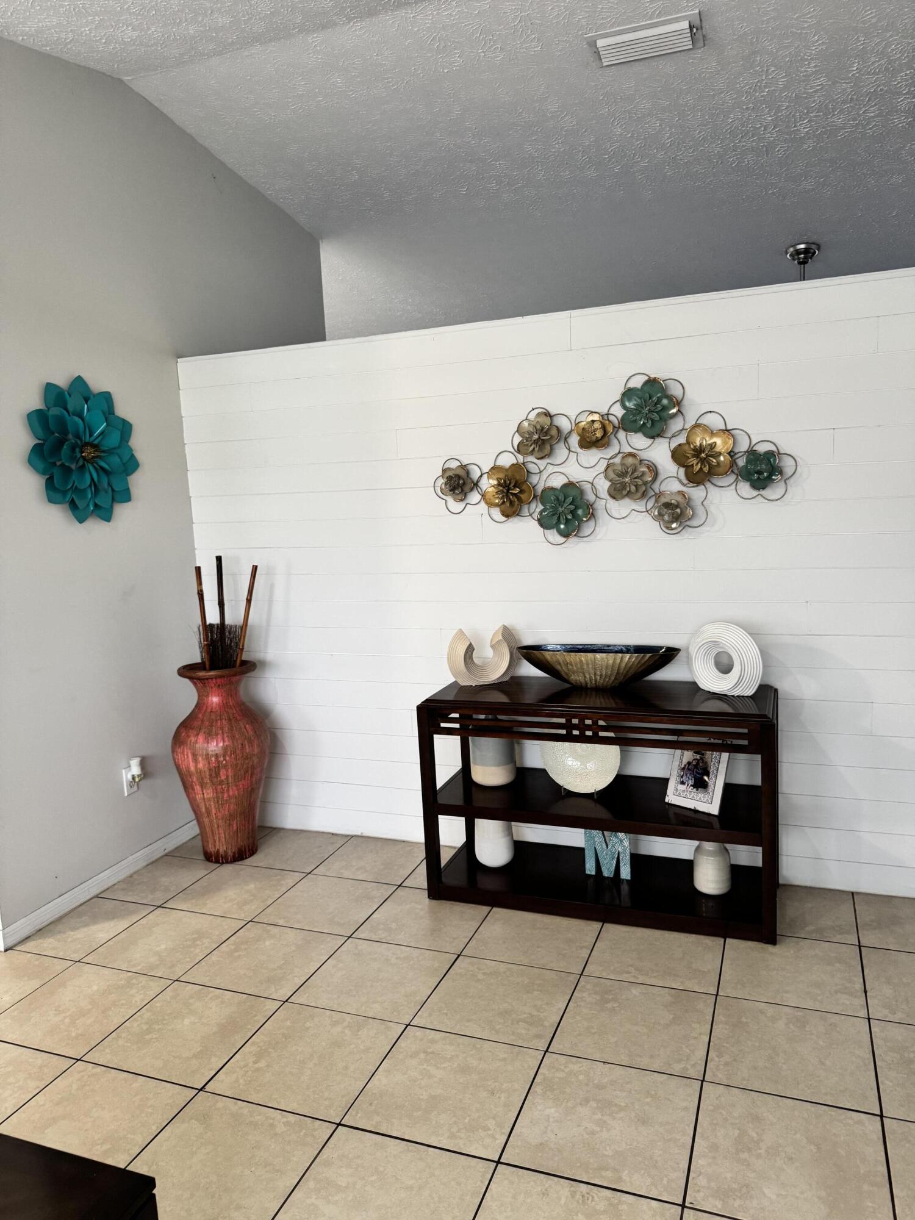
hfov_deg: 56.8
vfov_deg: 71.6
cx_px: 458
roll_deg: +2.2
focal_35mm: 24
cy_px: 610
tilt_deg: -11.1
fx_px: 846
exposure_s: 1/60
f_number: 1.78
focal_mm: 6.76
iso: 320
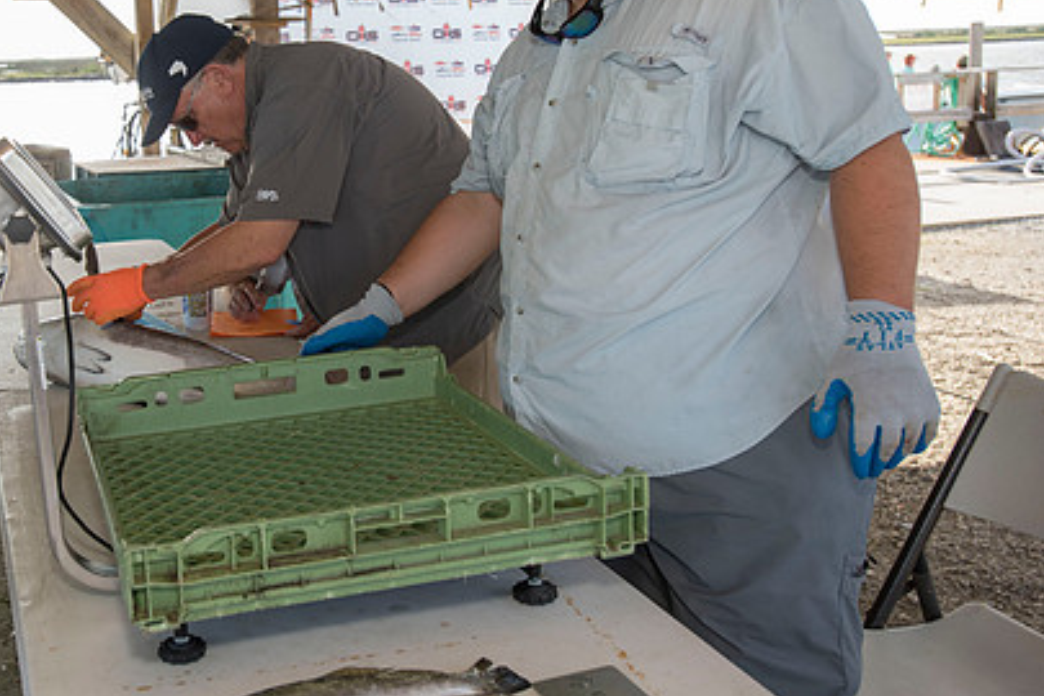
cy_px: 233
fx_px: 1247
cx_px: 302
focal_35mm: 43
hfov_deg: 44.4
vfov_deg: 31.0
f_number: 4.5
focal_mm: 30
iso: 250
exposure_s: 1/320
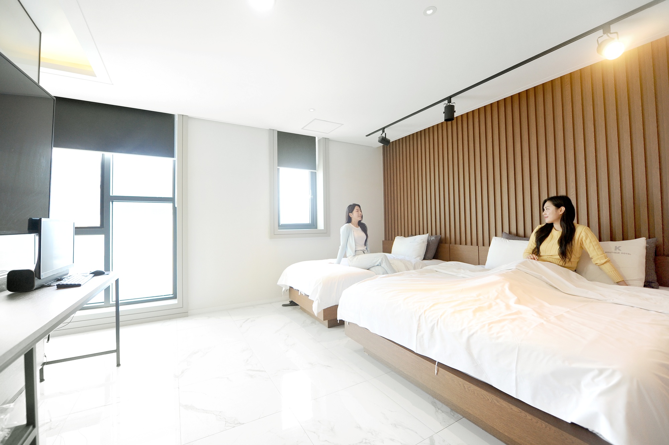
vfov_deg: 81.1
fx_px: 260
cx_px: 334
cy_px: 222
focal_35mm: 14
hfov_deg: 104.3
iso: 1000
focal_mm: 14
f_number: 5.6
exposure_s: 1/160
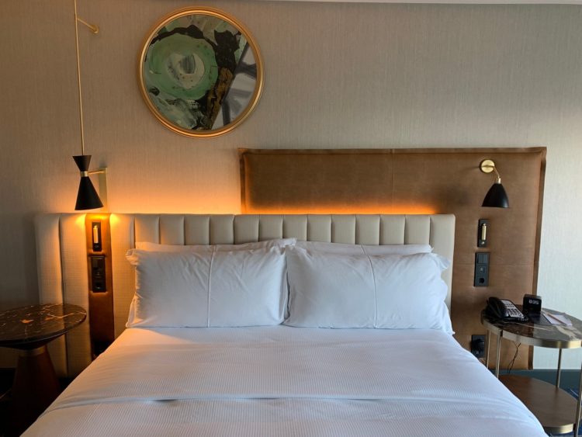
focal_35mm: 26
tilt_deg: -6.4
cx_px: 291
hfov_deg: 67.3
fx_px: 437
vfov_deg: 53.1
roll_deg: -1.1
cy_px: 218
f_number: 1.8
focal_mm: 4.25
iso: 80
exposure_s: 1/50
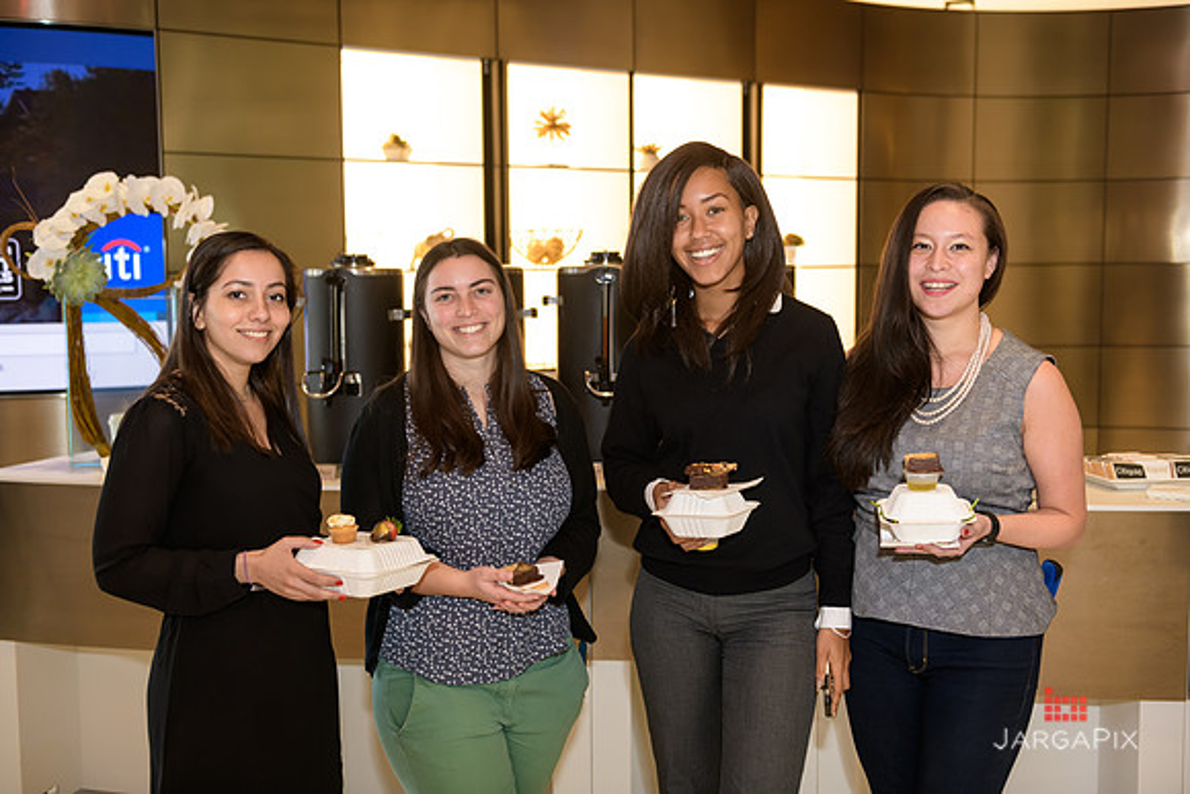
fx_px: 1389
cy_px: 397
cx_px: 595
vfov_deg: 31.9
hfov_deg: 46.4
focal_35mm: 42
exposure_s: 1/125
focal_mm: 42
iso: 400
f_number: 3.2
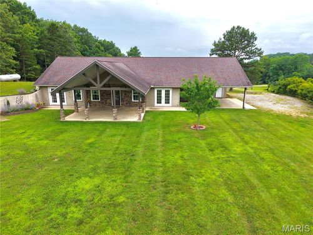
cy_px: 118
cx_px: 156
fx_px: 217
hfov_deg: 71.6
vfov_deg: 56.8
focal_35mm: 24
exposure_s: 1/640
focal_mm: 8.67
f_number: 1.8
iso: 100
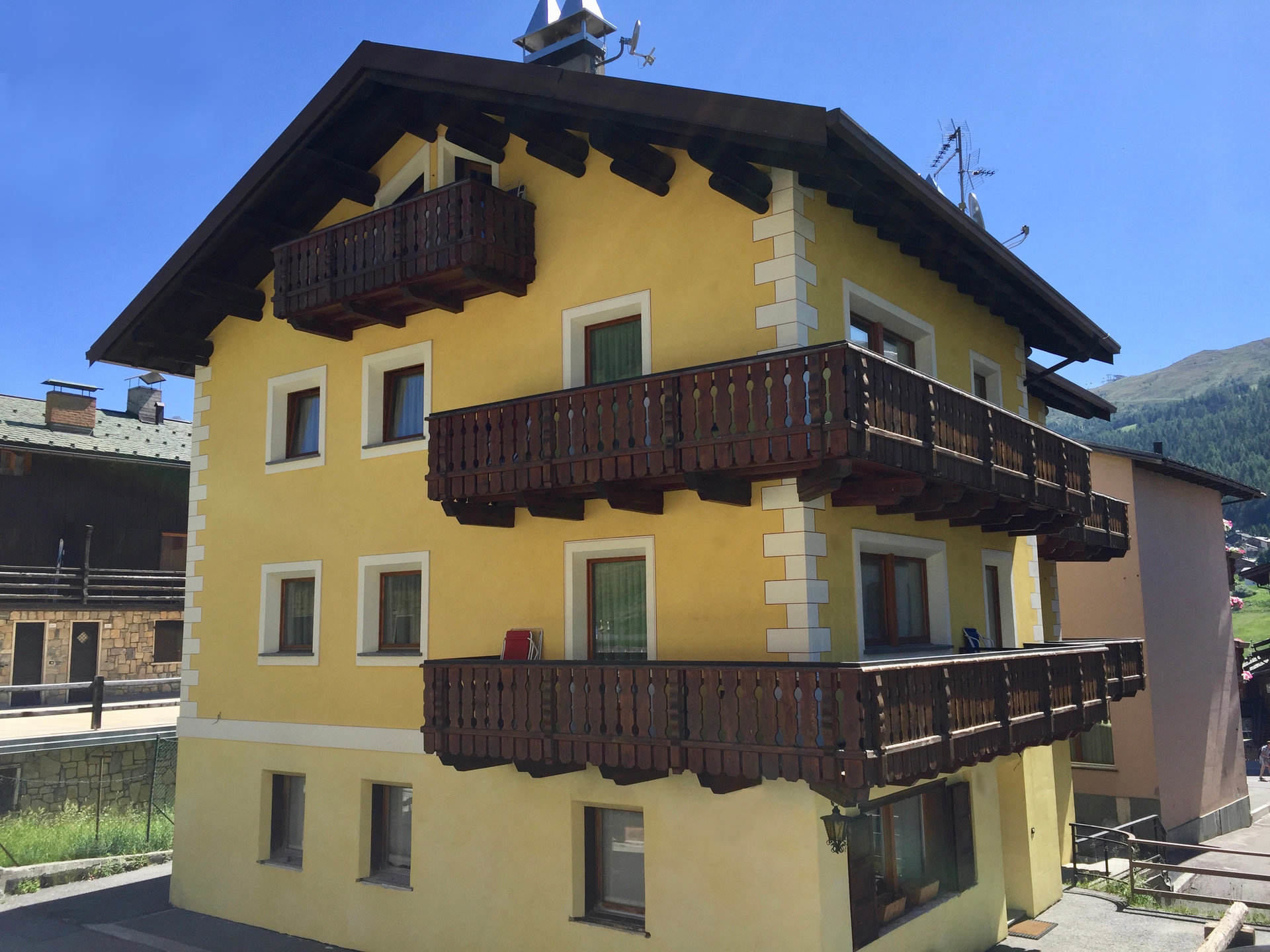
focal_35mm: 29
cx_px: 635
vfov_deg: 48.2
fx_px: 1064
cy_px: 476
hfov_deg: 61.7
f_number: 2.2
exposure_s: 1/1236
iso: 32
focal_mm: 4.15
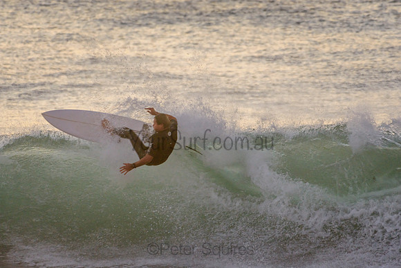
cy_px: 134
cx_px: 200
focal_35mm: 750
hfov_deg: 2.7
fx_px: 8356
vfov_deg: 1.8
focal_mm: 500
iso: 1250
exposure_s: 1/320
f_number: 5.6
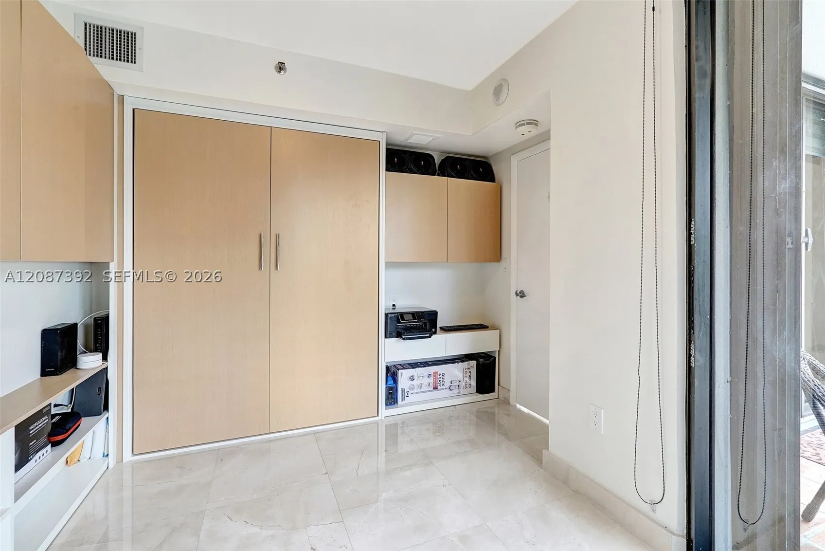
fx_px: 378
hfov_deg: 95.0
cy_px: 276
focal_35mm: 16
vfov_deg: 72.1
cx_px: 412
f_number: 13
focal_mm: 16.5
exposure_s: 1/8
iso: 640
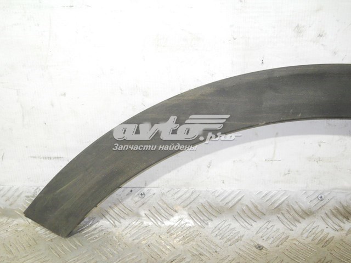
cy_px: 132
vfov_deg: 35.1
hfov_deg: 45.8
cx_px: 176
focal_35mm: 41
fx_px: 416
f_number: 3.1
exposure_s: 1/30
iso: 250
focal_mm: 6.72
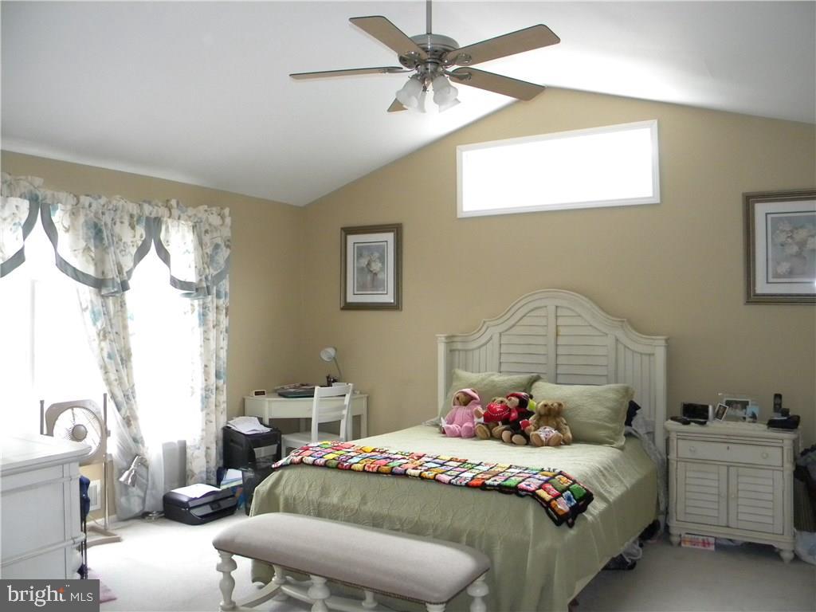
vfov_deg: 49.7
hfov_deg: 63.4
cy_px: 306
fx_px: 660
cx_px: 408
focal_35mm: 28
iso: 400
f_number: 3.5
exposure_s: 1/28.4
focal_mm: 5
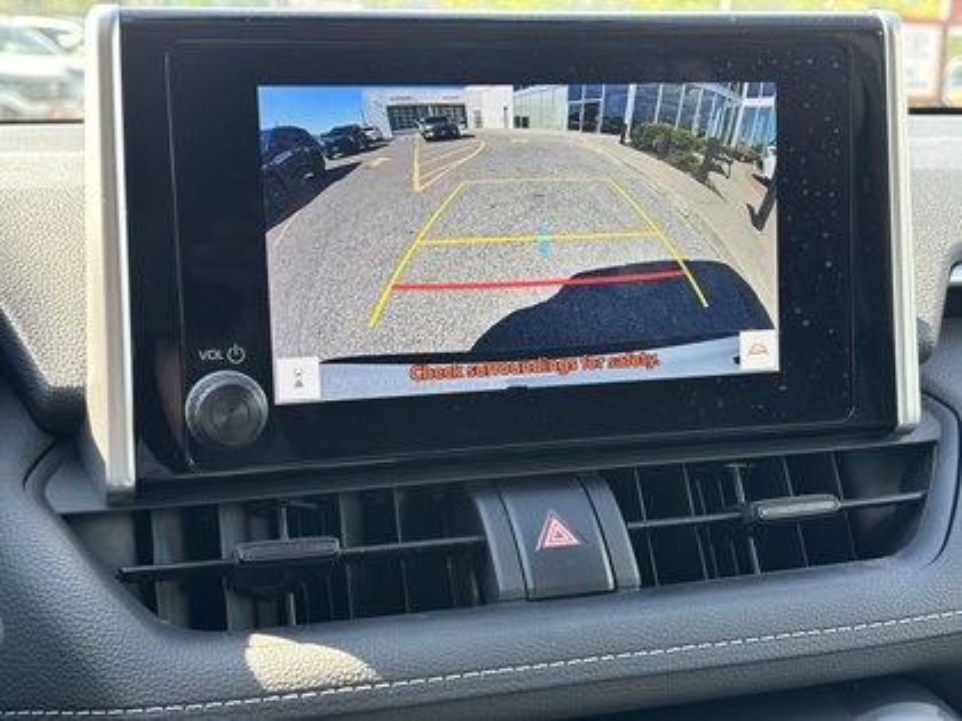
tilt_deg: -13.7
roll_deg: -1.8
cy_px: 360
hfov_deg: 36.8
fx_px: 1445
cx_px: 481
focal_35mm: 52
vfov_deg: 28.0
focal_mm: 5.96
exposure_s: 1/89
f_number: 1.6
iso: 50
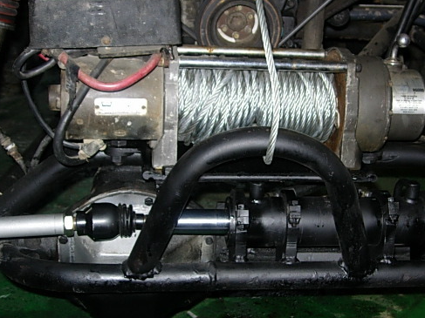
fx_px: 822
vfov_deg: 21.9
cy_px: 165
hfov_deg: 28.8
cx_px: 271
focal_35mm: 67
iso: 79
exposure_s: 1/64
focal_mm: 10.6
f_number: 3.2
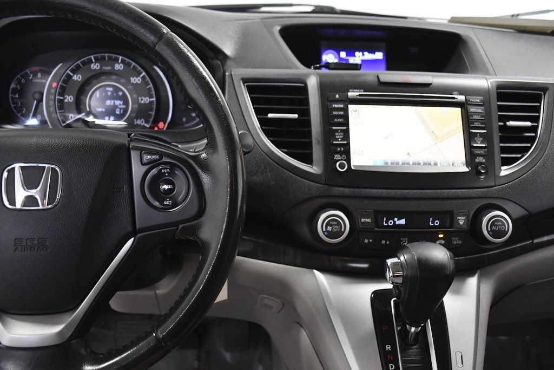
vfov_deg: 36.9
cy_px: 185
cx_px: 277
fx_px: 554
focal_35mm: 36
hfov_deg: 53.1
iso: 2500
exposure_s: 1/250
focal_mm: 24
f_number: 3.8
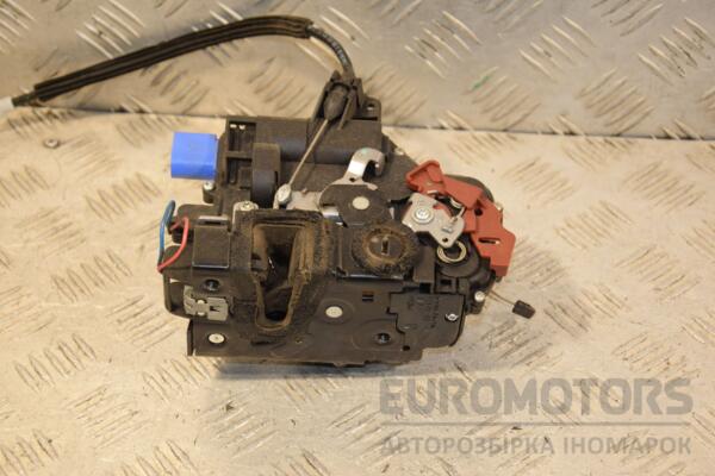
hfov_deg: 23.4
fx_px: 1728
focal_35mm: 87
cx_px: 358
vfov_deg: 15.7
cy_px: 238
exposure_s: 1/200
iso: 800
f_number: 5.6
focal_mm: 58
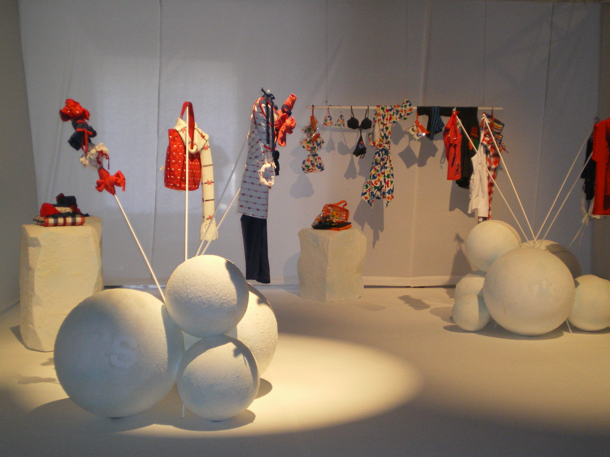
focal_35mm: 50
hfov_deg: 38.2
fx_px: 881
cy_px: 228
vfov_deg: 29.1
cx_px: 305
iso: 320
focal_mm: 8.4
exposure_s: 1/50
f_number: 3.7
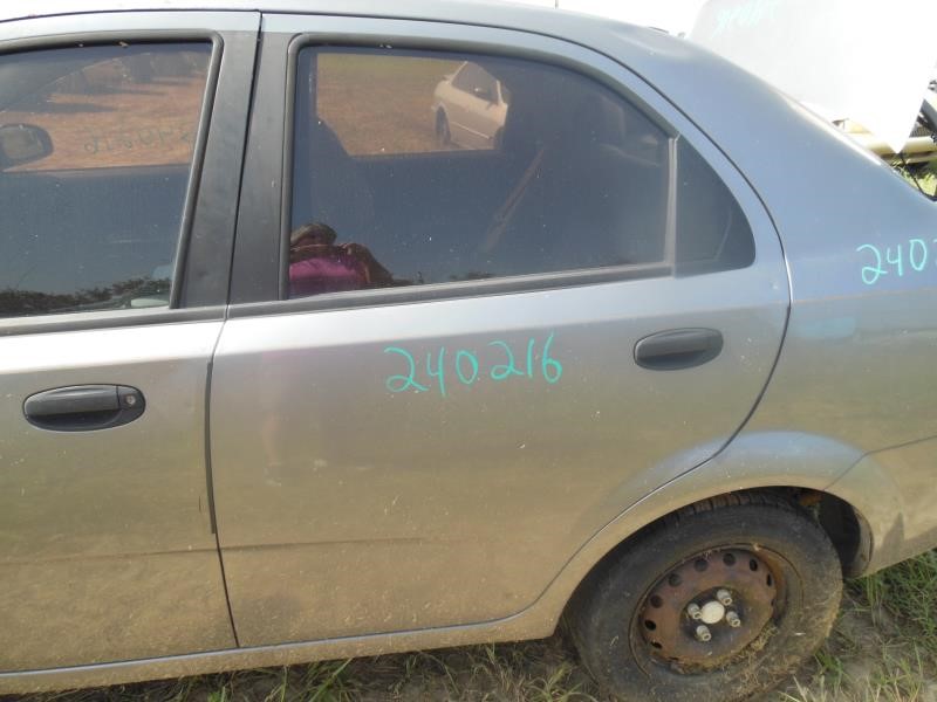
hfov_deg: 69.4
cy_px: 351
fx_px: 677
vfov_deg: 54.9
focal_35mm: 25
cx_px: 468
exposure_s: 1/400
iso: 125
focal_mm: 4.5
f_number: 3.2
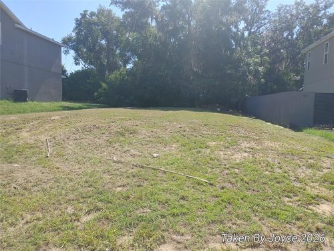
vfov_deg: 53.1
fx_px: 251
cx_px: 167
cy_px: 126
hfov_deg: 67.3
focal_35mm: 26
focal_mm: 4.81
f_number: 1.8
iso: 50
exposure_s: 1/1316
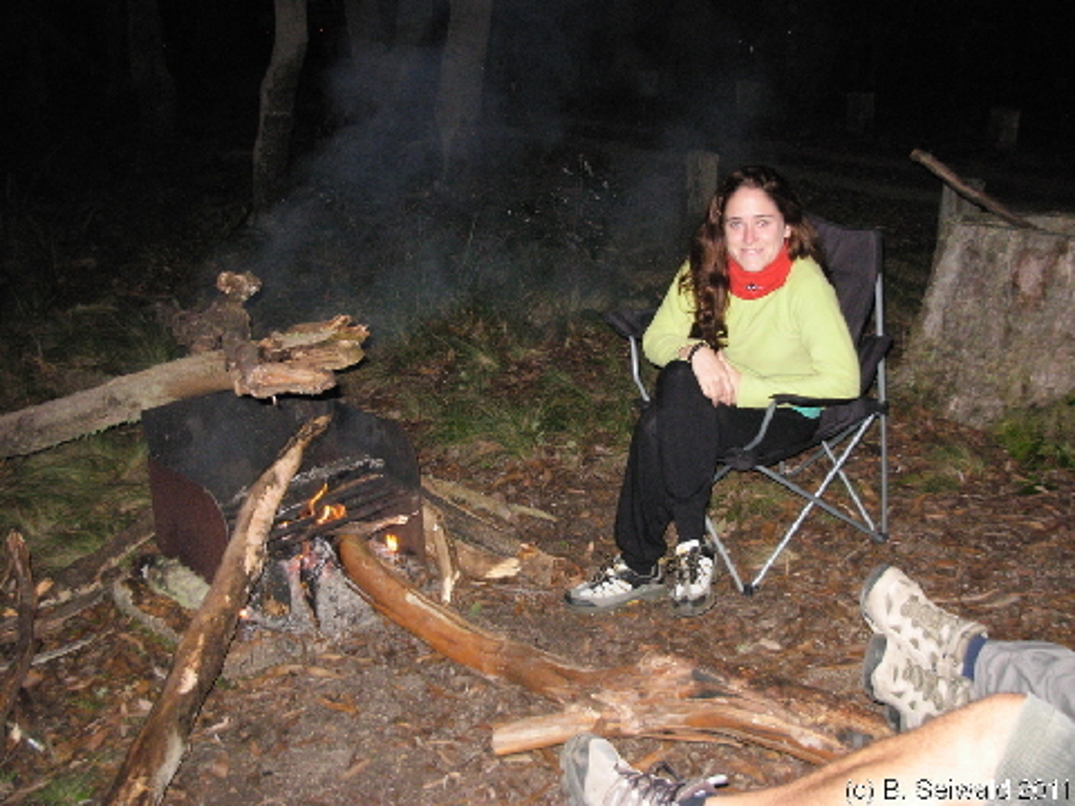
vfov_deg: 37.7
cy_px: 403
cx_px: 538
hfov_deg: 49.0
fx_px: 1180
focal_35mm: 38
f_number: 2.9
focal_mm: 6.3
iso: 400
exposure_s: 1/161
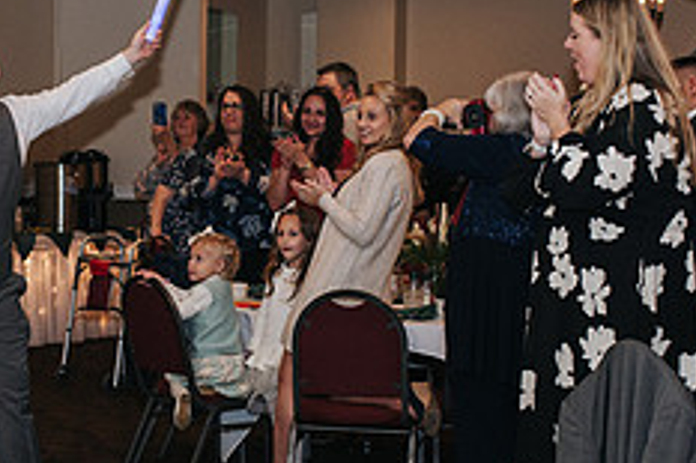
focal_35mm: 104
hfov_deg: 19.4
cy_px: 249
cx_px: 115
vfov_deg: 13.1
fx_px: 2009
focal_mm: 35
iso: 800
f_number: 3.2
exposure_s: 1/200
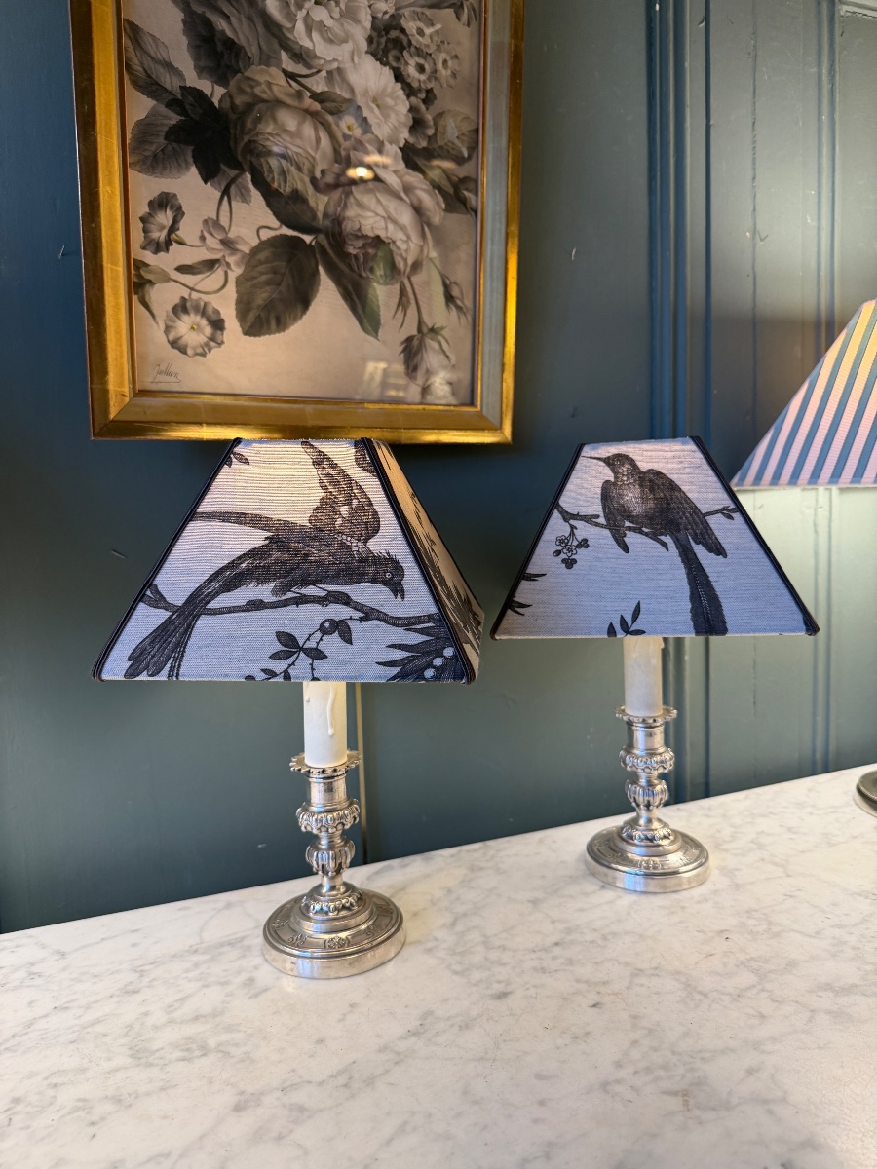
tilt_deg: -5.1
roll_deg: +2.3
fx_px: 811
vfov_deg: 71.6
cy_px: 584
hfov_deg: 56.8
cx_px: 438
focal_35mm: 24
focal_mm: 6.76
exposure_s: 1/114
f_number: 1.78
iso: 200
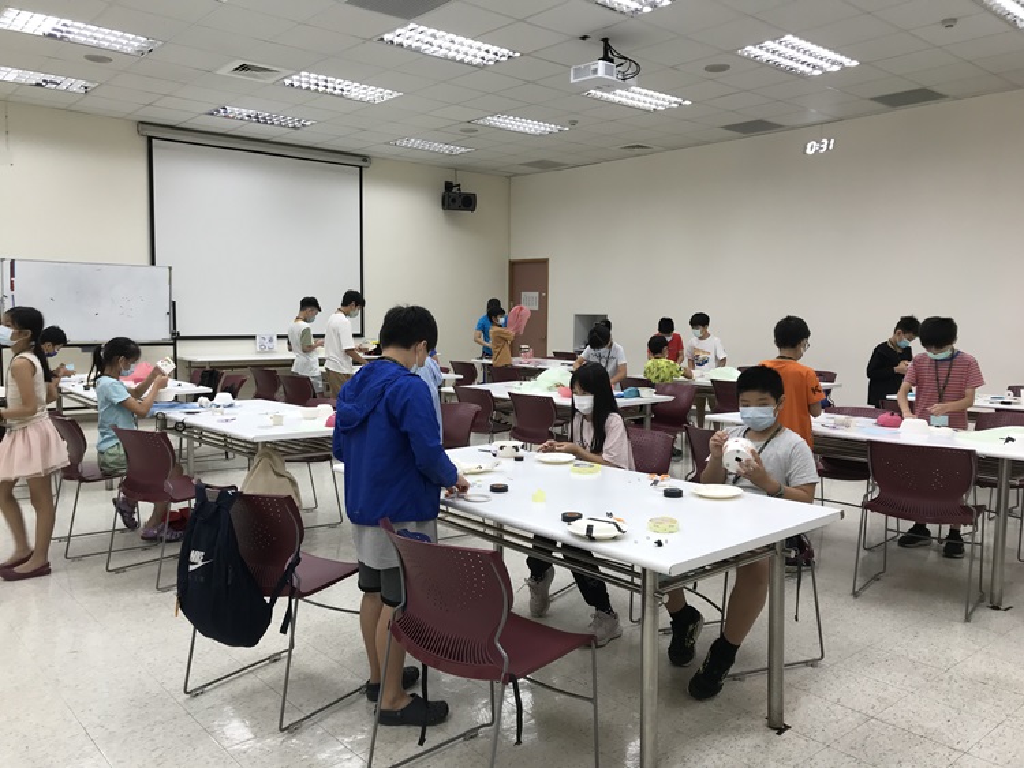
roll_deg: +0.4
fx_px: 829
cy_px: 384
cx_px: 512
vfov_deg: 49.8
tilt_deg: -5.2
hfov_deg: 63.4
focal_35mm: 28
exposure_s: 1/60
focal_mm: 3.99
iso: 25
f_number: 1.8
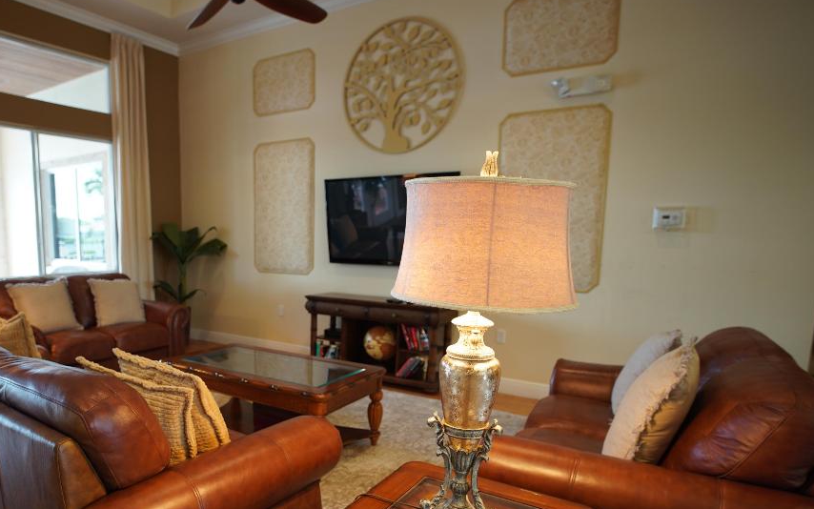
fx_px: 503
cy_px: 323
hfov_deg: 76.8
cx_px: 315
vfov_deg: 53.0
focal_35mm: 23
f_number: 1.8
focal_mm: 11
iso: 100
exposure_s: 1/30
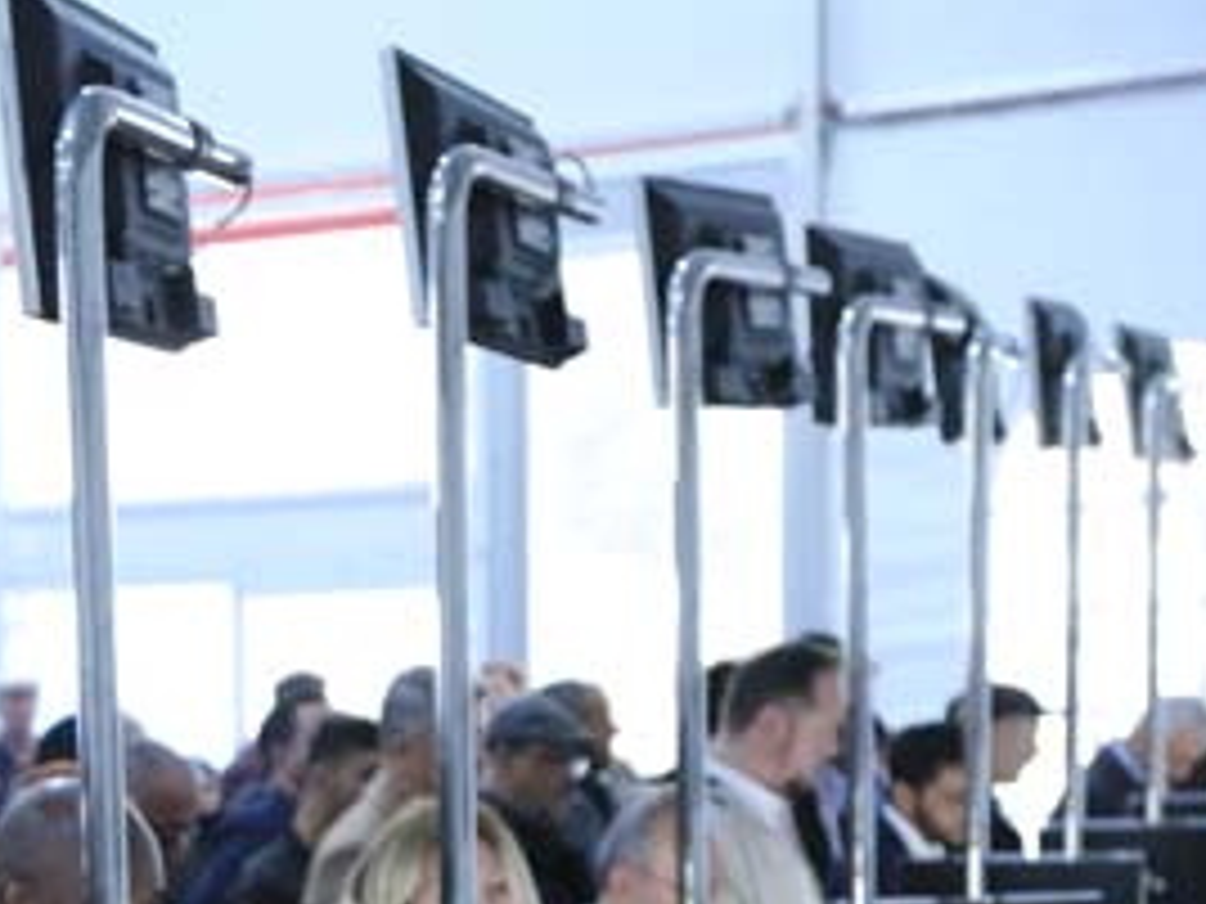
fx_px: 3414
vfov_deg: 14.5
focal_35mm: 98
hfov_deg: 18.8
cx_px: -299
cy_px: 1176
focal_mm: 46.5
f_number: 4
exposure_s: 1/125
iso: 10000
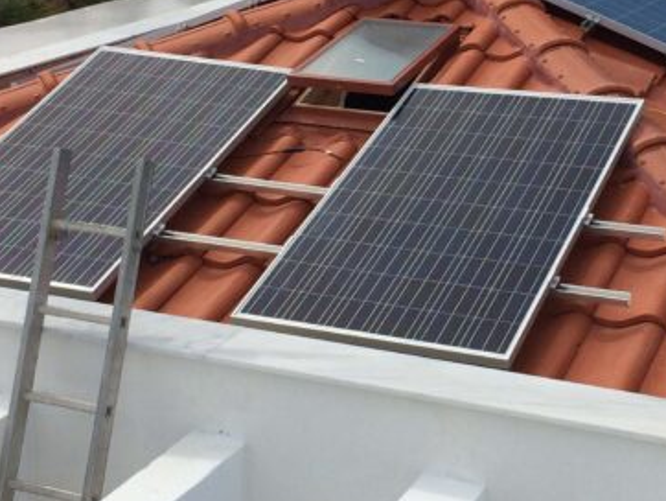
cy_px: 109
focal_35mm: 82
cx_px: 423
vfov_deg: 17.9
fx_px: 1579
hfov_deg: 23.7
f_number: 2.2
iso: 32
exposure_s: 1/3165
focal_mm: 4.15
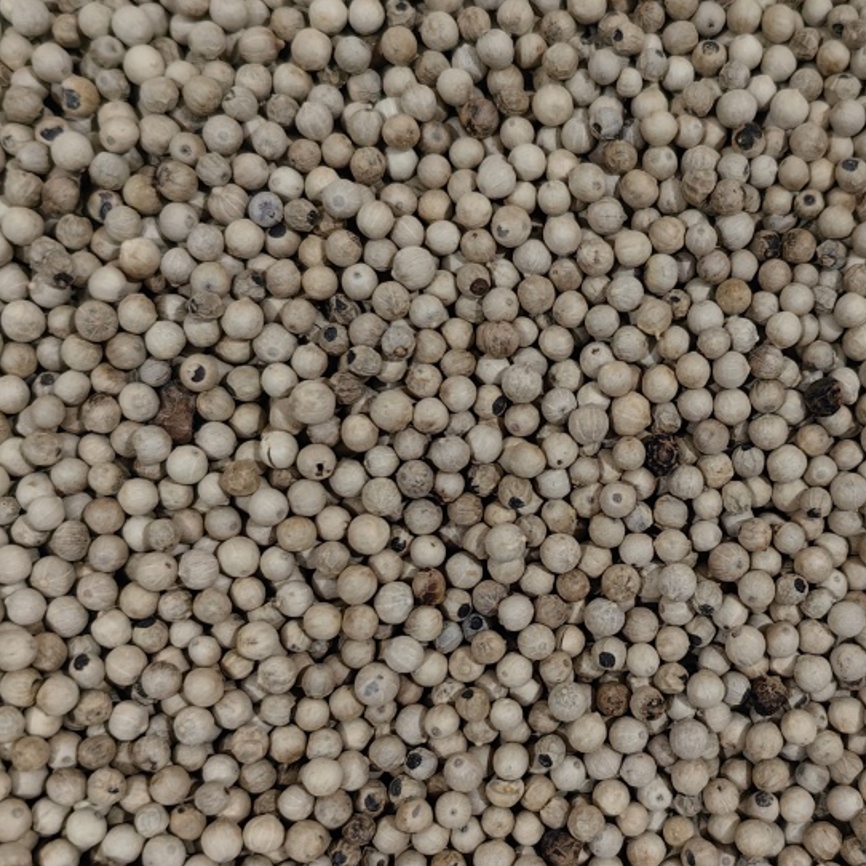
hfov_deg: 35.6
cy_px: 496
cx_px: 593
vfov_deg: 36.0
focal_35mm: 47
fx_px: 1330
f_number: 1.4
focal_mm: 5.75
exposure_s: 1/100
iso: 125
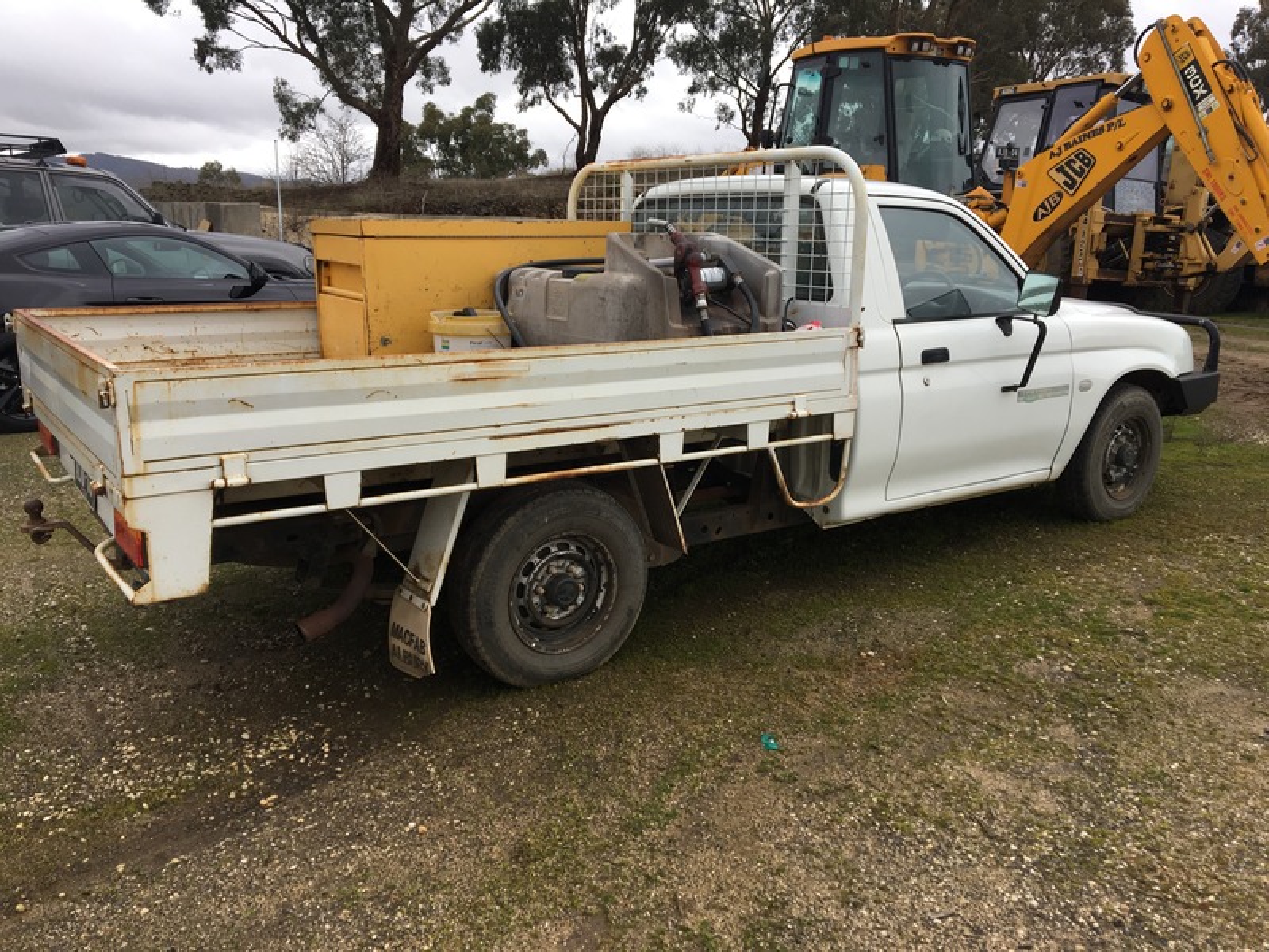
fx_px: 1063
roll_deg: -1.9
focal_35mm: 29
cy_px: 476
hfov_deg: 61.7
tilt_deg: -11.9
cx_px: 634
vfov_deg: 48.2
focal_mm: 4.15
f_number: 2.2
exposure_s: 1/100
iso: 32
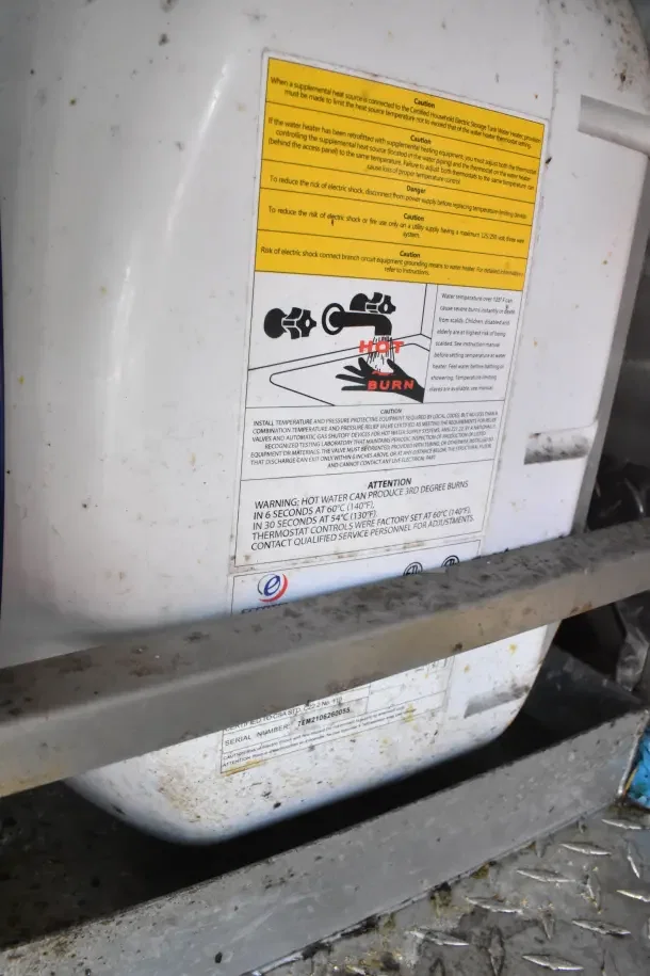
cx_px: 325
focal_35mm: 27
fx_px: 731
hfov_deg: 47.9
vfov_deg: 67.4
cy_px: 488
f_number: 8
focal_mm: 18
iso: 6400
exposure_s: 1/250
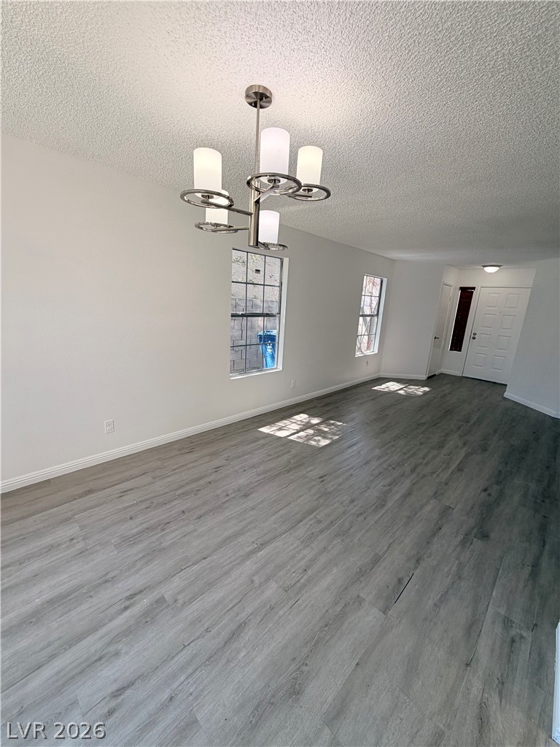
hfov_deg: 85.7
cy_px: 374
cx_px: 280
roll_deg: -2.8
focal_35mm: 14
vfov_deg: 102.1
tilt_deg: -12.7
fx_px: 302
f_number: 2.2
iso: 50
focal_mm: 2.22
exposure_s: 1/131
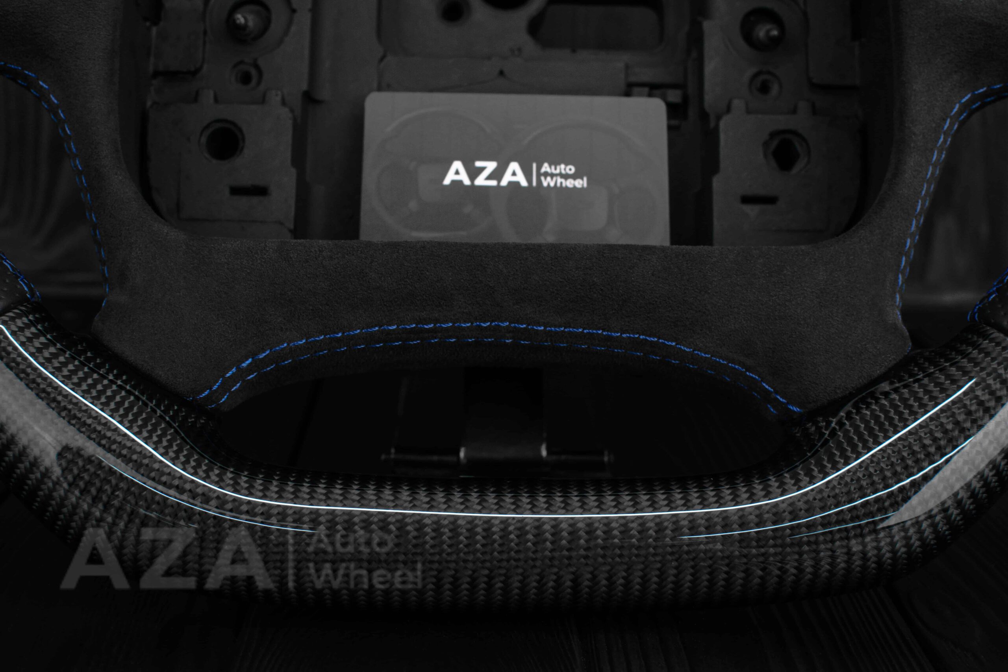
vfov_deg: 25.8
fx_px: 1470
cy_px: 336
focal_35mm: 52
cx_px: 504
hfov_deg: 37.8
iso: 500
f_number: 6.3
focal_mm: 35
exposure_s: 1/125
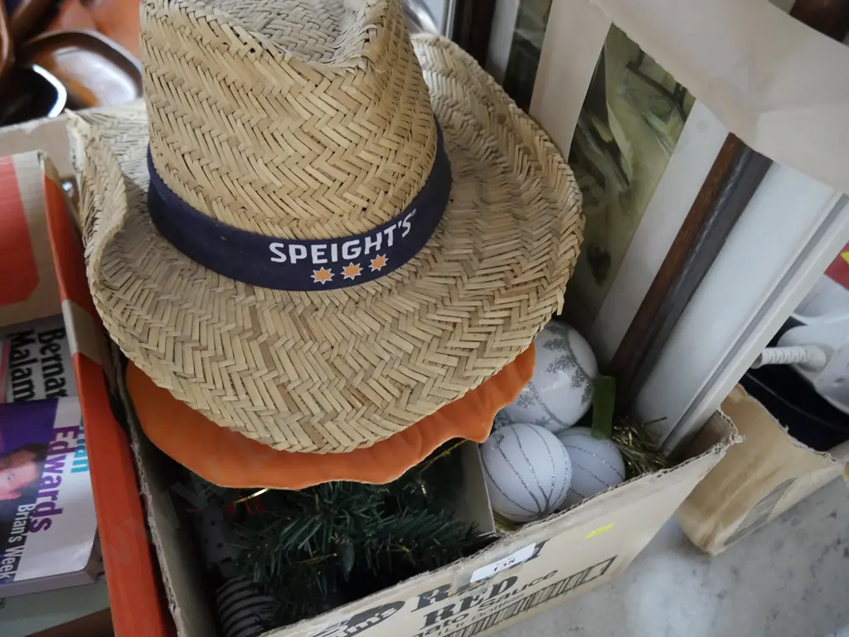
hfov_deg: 63.4
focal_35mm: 28
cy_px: 318
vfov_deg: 49.8
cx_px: 424
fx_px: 687
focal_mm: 14
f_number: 3.5
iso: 3200
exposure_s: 1/40
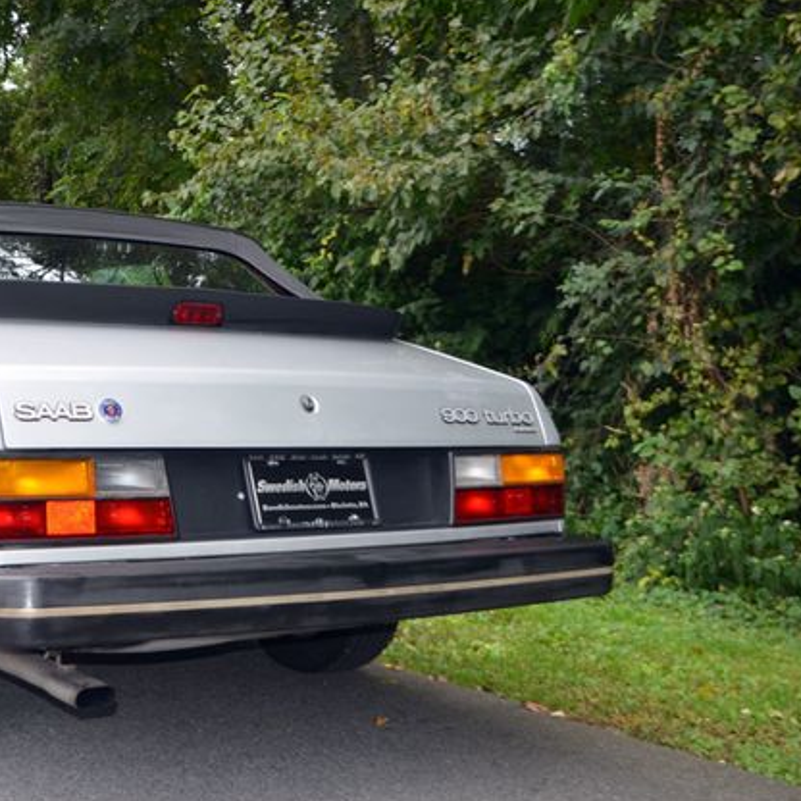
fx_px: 1230
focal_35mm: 47
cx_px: 200
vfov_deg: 36.1
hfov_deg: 35.3
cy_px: 400
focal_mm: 24
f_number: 4
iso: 200
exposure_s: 1/160
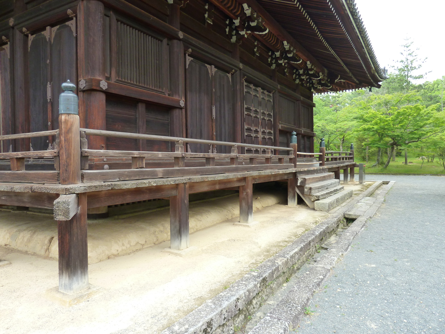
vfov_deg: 54.9
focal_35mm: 25
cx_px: 222
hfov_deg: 69.4
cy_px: 167
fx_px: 321
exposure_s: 1/60
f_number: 3.3
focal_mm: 4.1
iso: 125
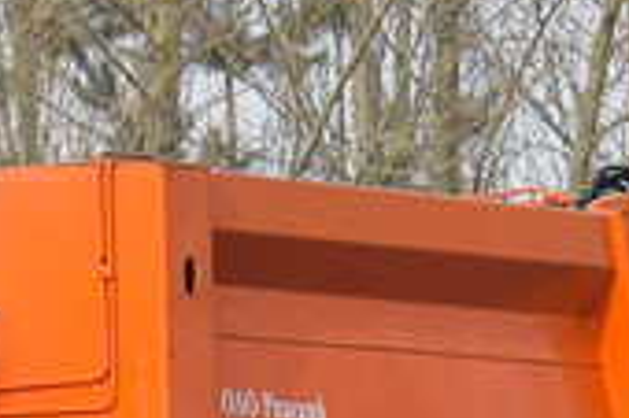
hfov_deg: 3.5
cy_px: 596
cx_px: -592
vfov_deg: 2.4
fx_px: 10168
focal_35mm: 583
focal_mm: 55
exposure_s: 1/1000
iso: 400
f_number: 7.1
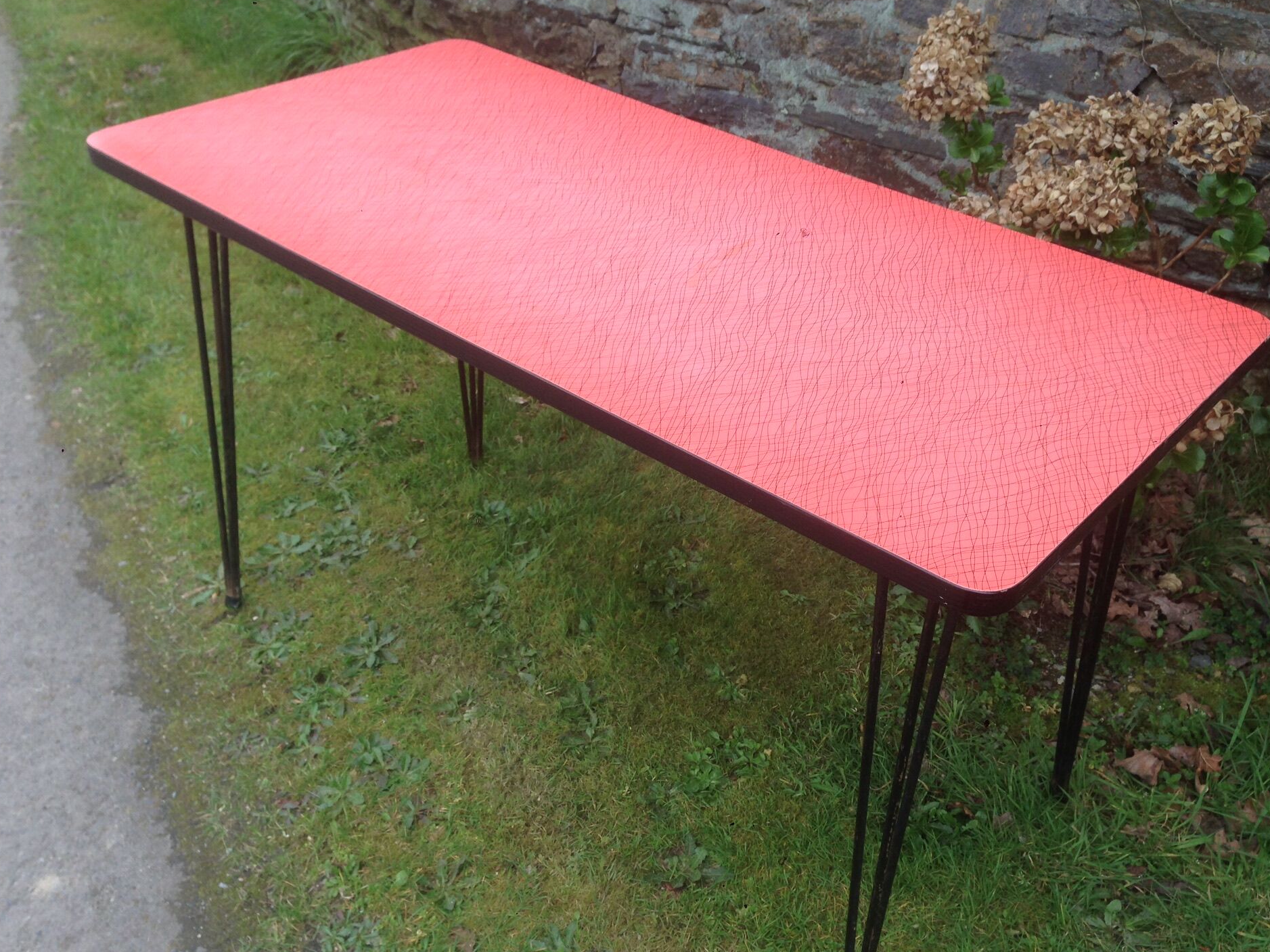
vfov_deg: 39.7
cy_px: 498
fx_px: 1321
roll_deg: +4.1
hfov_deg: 51.3
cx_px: 683
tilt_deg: -40.1
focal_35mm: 36
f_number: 2.4
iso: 50
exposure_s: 1/215
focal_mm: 4.12
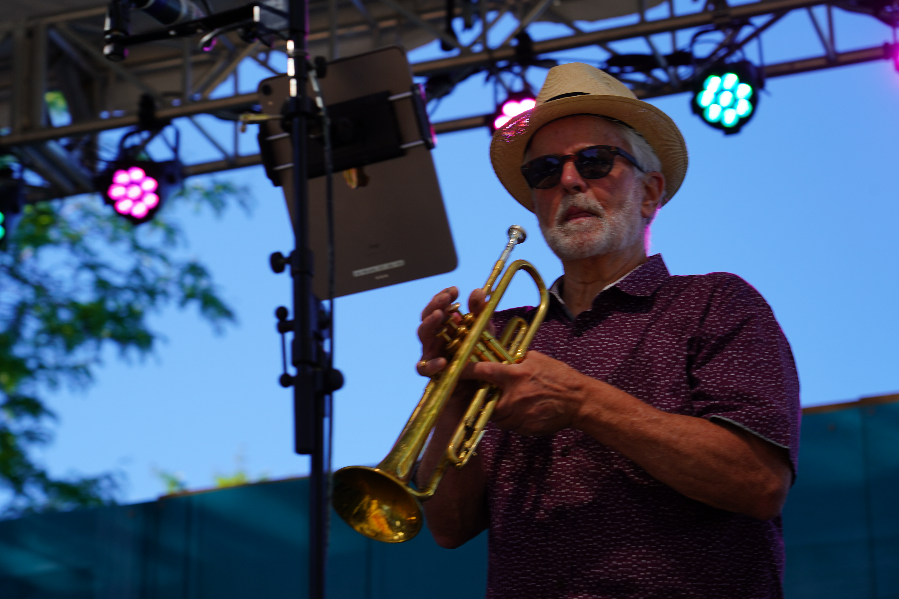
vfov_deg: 13.0
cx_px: 450
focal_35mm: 105
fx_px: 2622
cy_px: 300
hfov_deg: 19.5
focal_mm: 105
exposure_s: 1/200
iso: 100
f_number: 6.3
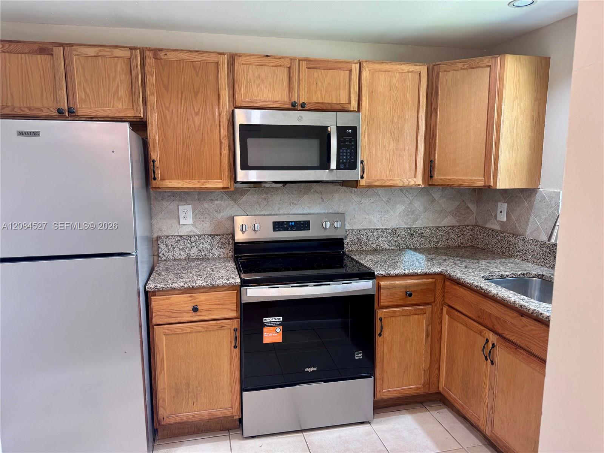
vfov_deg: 56.8
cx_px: 302
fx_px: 419
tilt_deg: -9.4
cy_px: 226
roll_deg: +0.3
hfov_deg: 71.6
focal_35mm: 24
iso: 125
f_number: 1.78
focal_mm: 6.76
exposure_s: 1/60
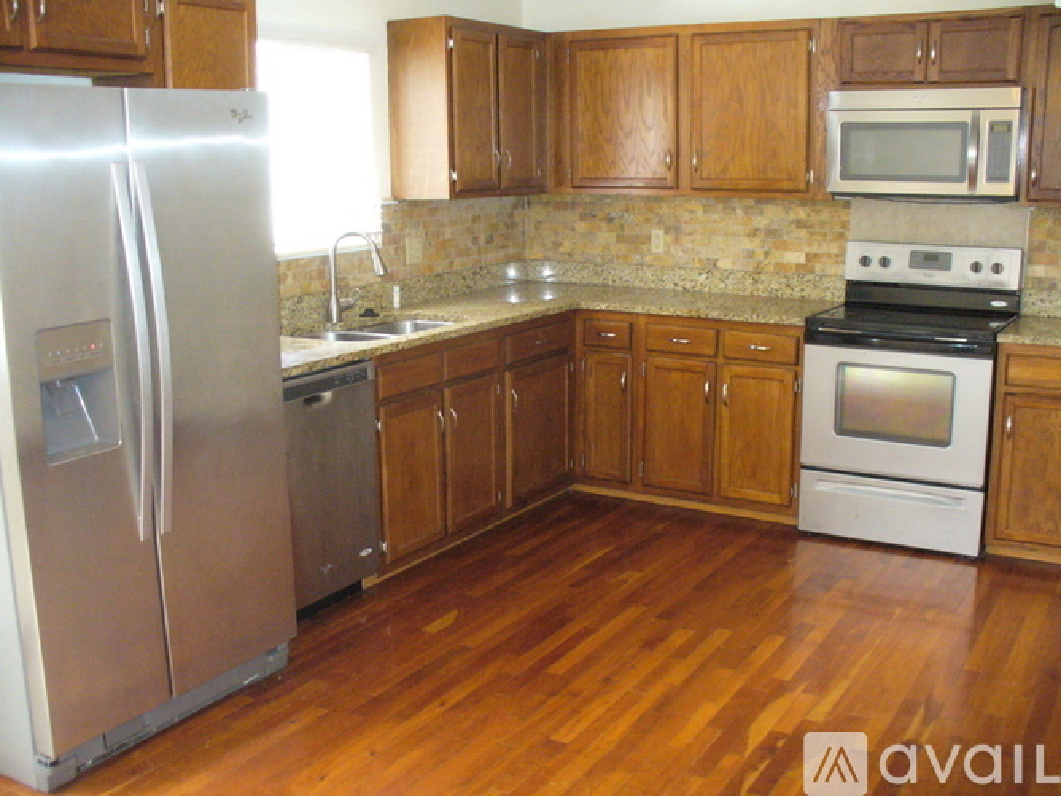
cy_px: 398
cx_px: 530
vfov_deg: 38.7
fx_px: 1134
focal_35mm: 37
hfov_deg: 50.1
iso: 400
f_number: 2.8
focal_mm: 6.1
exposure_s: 1/30
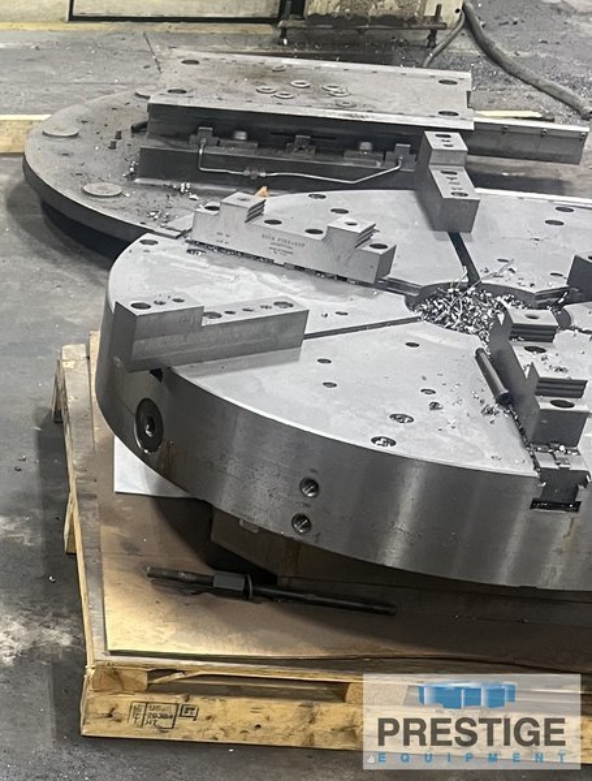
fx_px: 589
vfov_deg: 67.1
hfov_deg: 53.4
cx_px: 296
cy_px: 390
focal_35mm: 26
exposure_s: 1/60
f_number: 1.6
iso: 125
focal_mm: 5.1
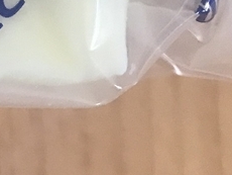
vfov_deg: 9.7
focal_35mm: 146
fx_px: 980
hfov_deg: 12.2
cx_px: -215
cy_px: -140
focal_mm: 3.99
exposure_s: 1/17
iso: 100
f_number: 1.8
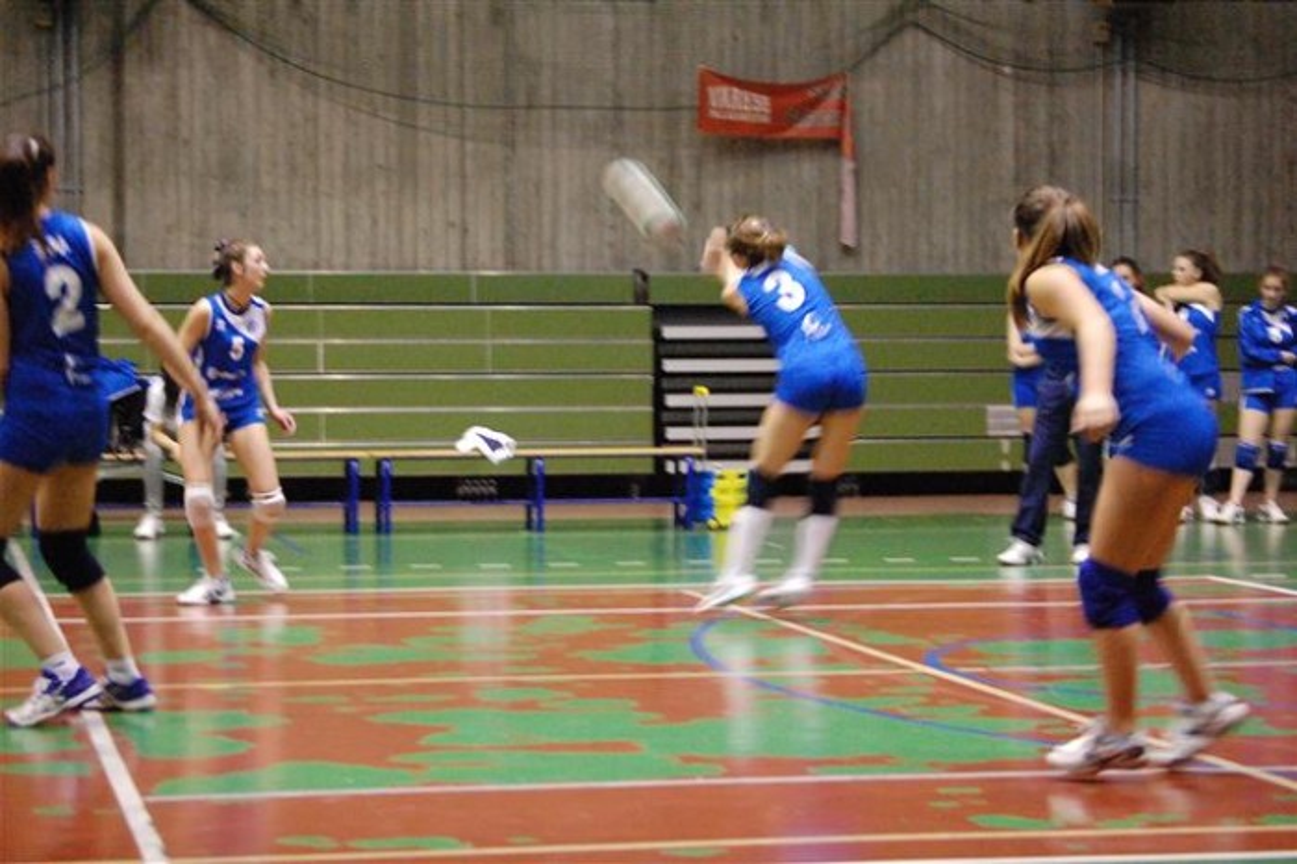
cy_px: 432
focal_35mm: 93
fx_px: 3349
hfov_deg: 21.9
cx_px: 648
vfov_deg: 14.7
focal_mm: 62
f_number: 4.2
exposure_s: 1/30
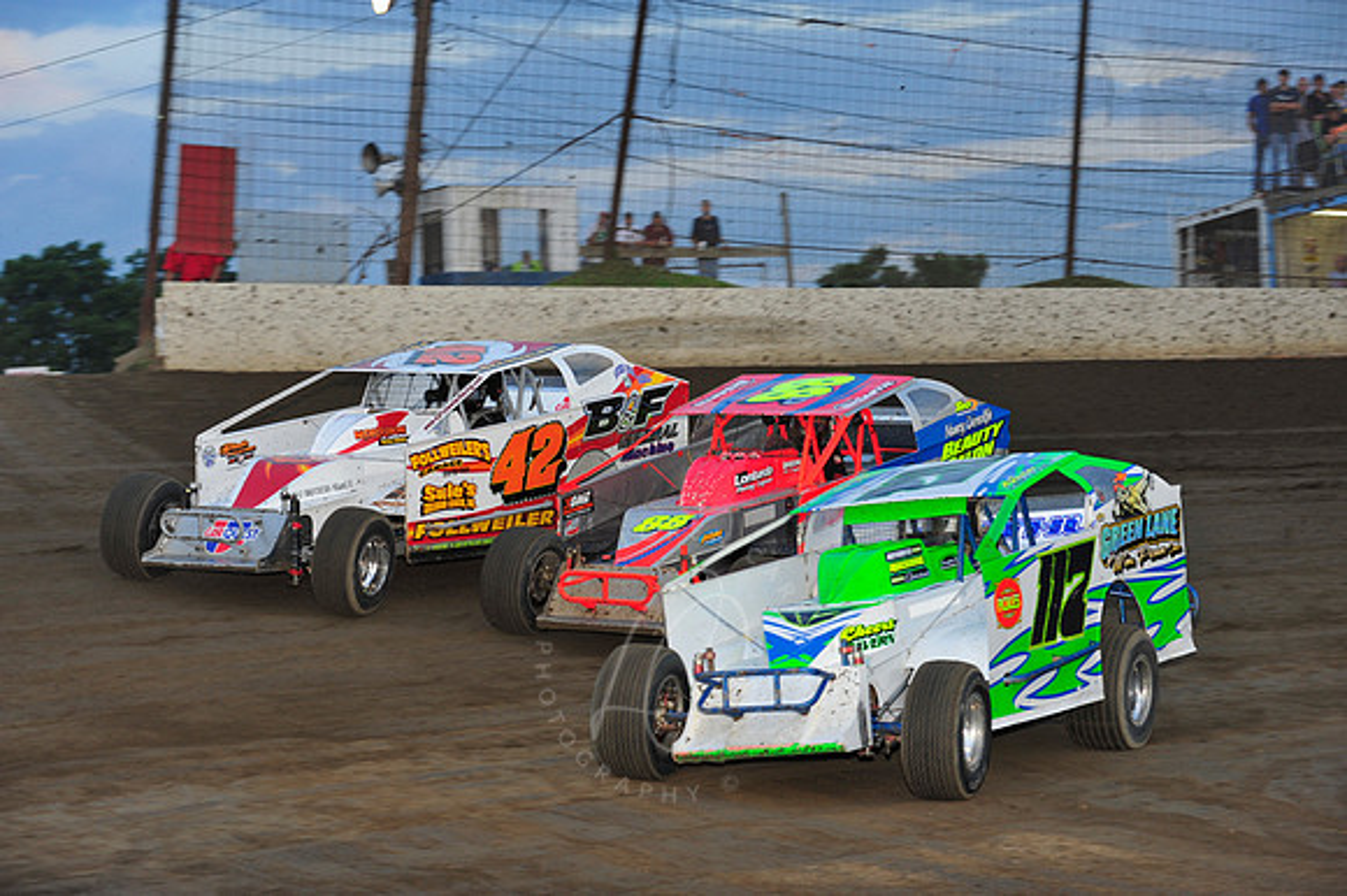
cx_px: 674
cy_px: 448
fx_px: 3926
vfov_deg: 13.0
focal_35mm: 105
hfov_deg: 19.5
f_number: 6.3
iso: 640
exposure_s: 1/320
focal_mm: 105
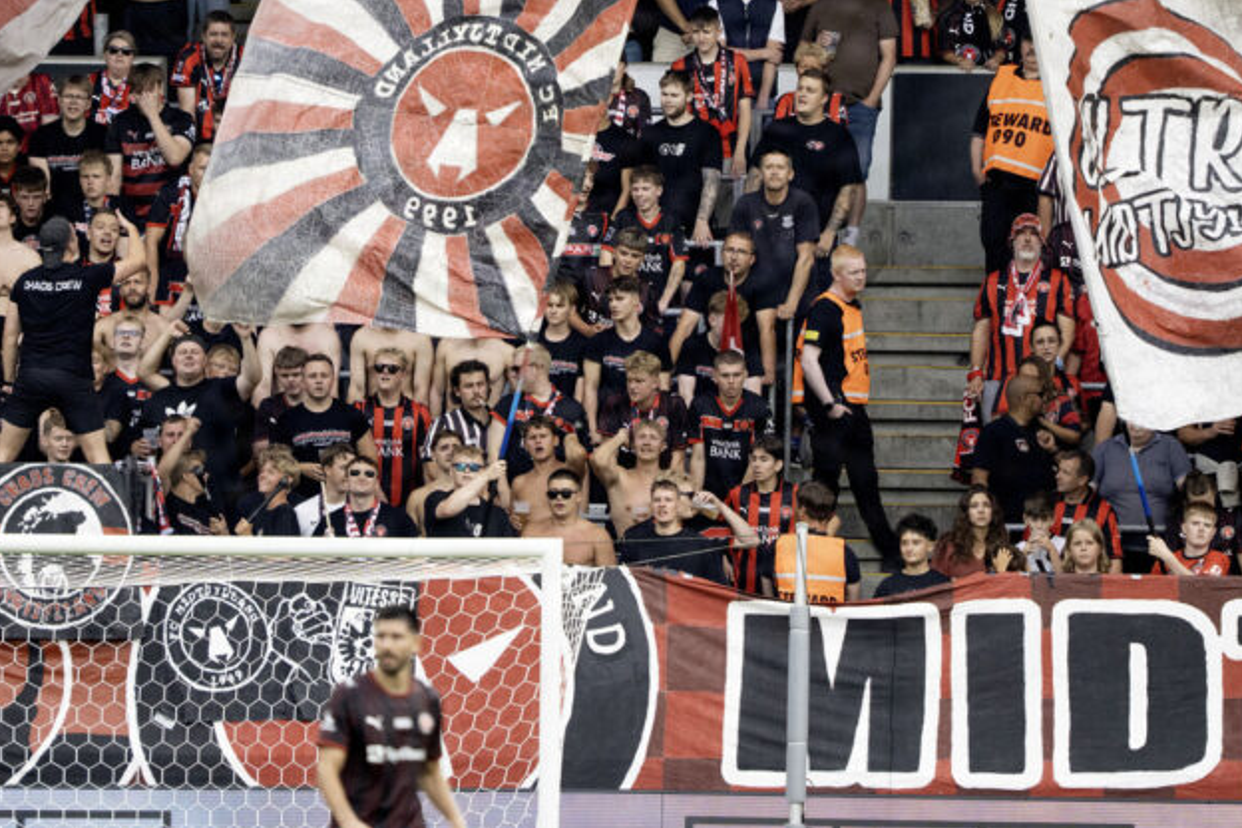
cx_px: 581
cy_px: 168
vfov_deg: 2.1
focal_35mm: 656
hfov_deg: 3.1
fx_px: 22630
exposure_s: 1/2500
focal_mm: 400
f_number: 3.2
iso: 2000
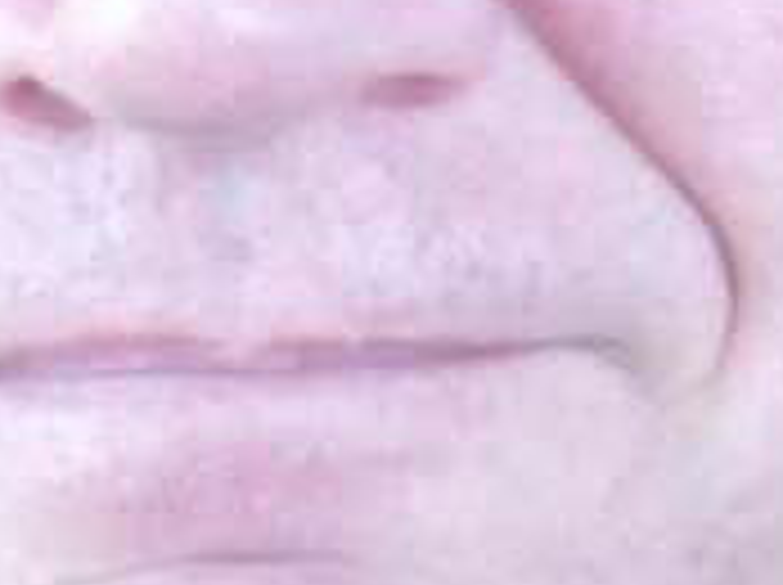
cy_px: -486
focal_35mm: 242
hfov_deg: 8.2
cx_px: 234
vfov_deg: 6.0
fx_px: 5466
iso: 200
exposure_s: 1/30
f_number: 2.8
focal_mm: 5.8
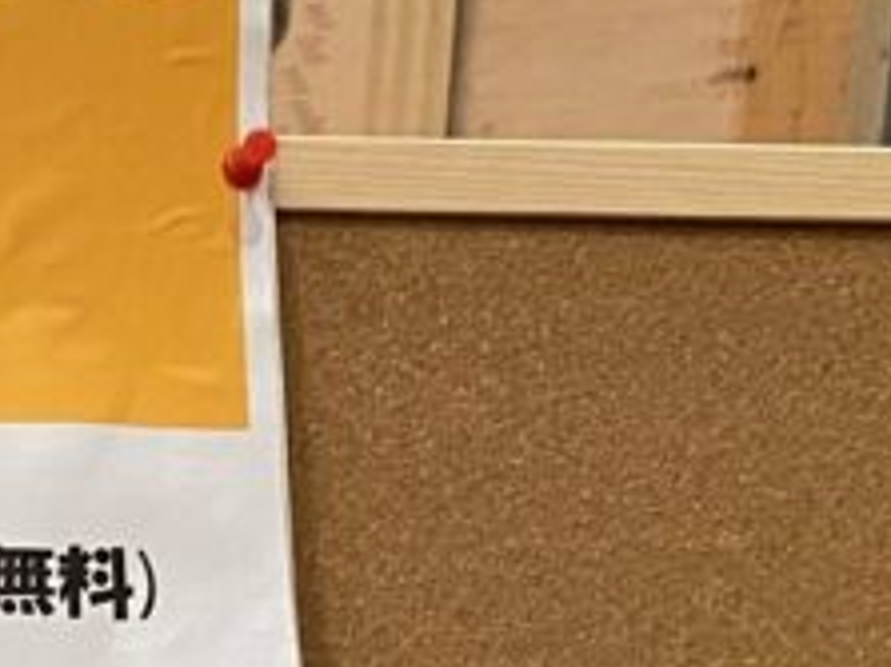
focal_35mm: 140
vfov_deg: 9.7
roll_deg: -1.6
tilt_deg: -12.8
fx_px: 3602
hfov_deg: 12.7
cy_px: 1454
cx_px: -779
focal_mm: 4.25
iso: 400
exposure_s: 1/60
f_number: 1.8
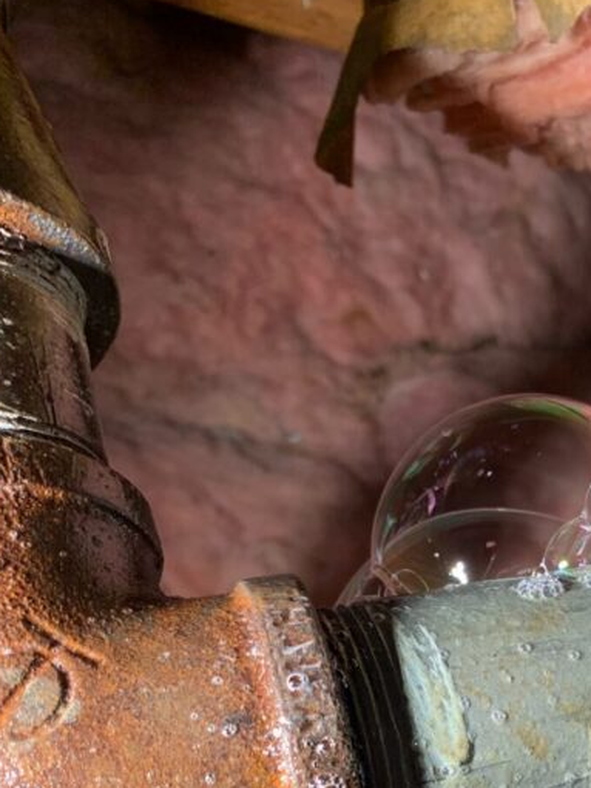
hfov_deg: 25.1
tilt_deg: -61.8
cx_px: 605
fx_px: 1253
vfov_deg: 32.8
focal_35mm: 55
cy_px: 739
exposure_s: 1/49
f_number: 1.8
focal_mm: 4.25
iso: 80
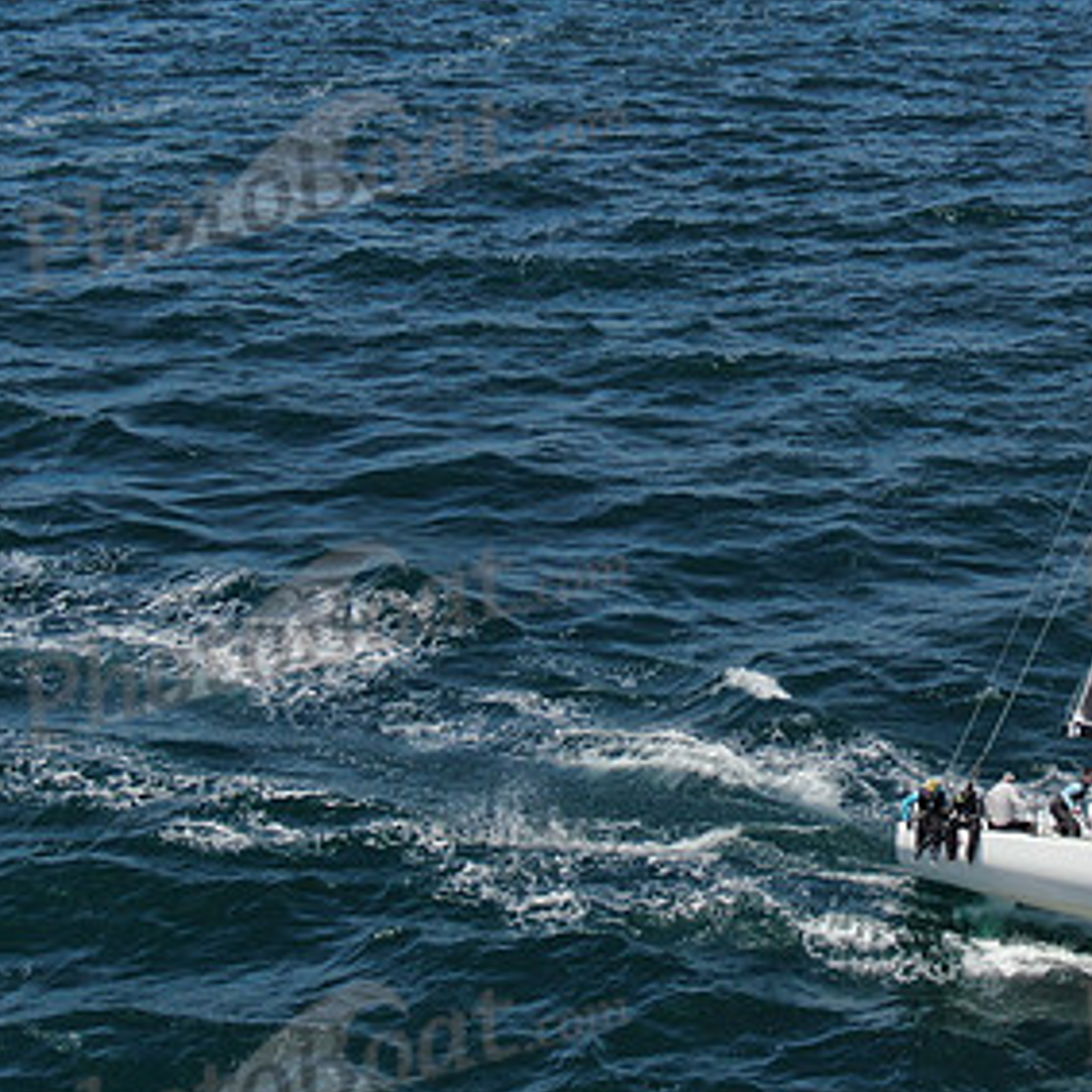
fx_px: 3105
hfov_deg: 19.8
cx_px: 857
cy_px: 345
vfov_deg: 19.9
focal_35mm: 87
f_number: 3.8
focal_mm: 8.6
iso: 100
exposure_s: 1/1000
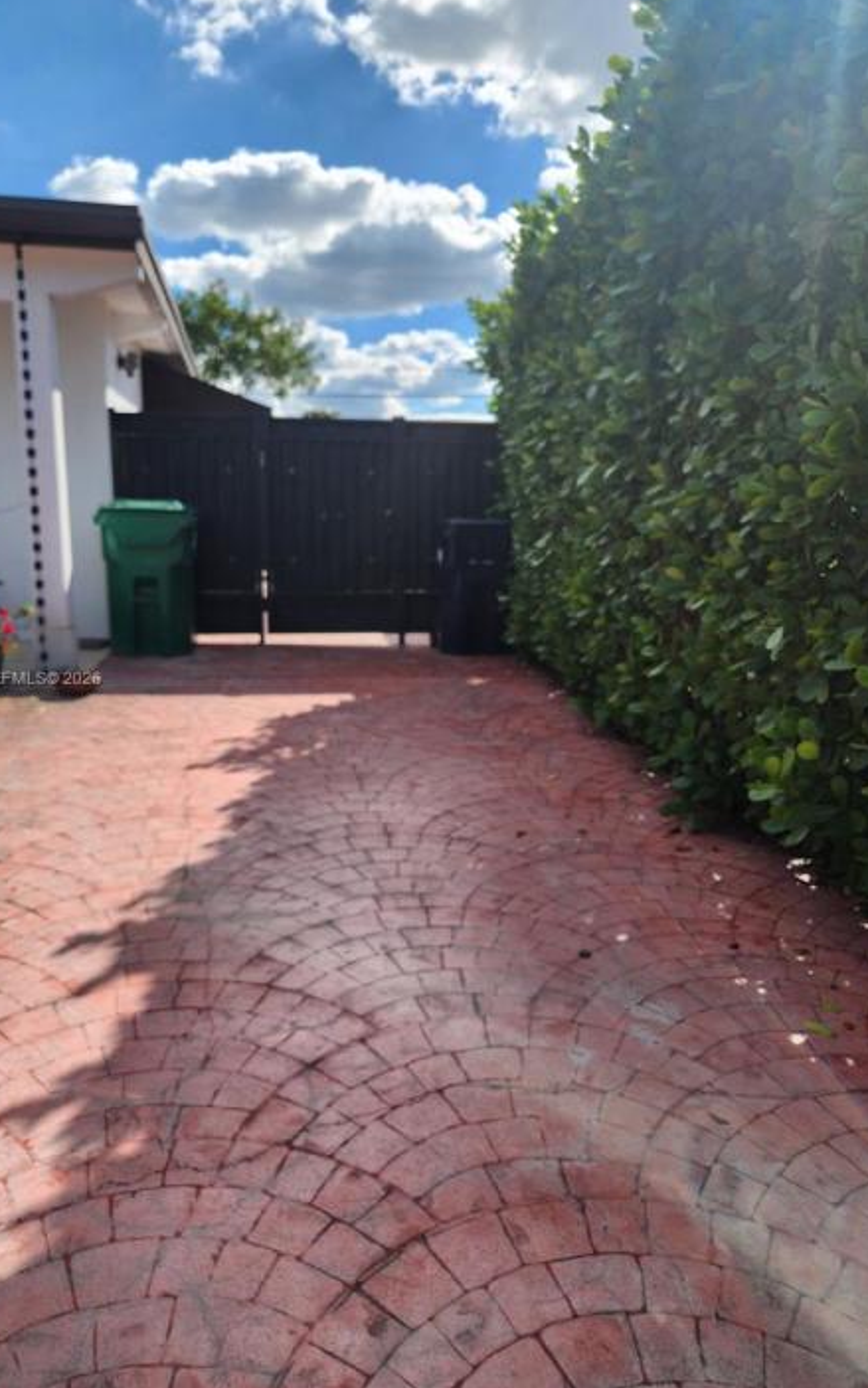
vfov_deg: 72.5
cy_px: 680
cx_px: 415
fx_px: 946
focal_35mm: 25
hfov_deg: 49.3
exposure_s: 1/1614
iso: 20
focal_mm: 5.4
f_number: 1.8
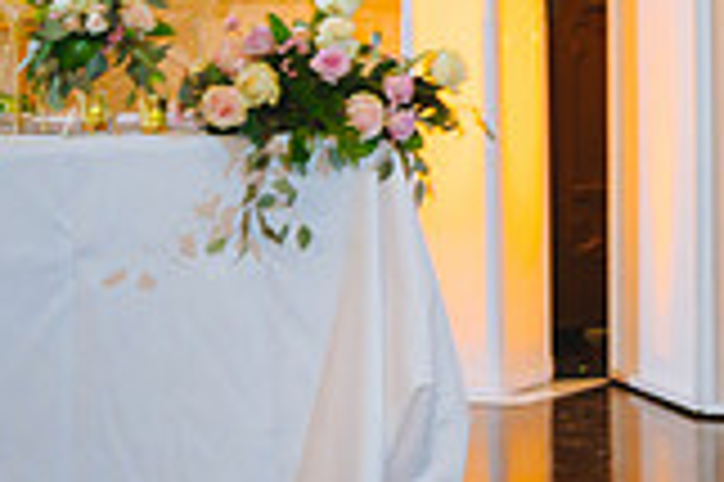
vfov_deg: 7.9
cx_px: 1174
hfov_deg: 11.3
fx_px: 3476
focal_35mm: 173
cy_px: 140
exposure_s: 1/80
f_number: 2.8
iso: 1600
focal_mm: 48
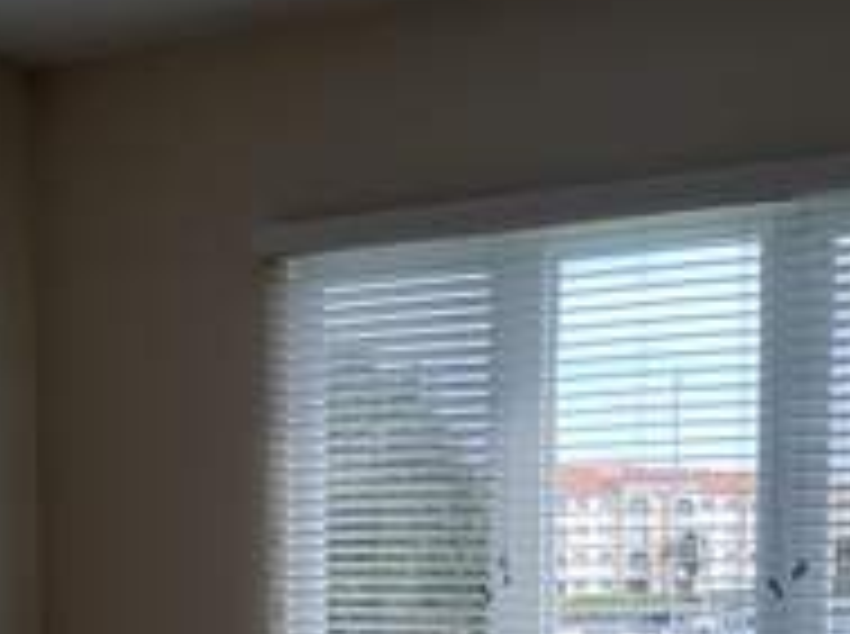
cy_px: 735
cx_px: 252
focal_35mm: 66
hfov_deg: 29.1
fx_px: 1618
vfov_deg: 20.9
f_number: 2.4
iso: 50
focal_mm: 4.3
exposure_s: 1/220
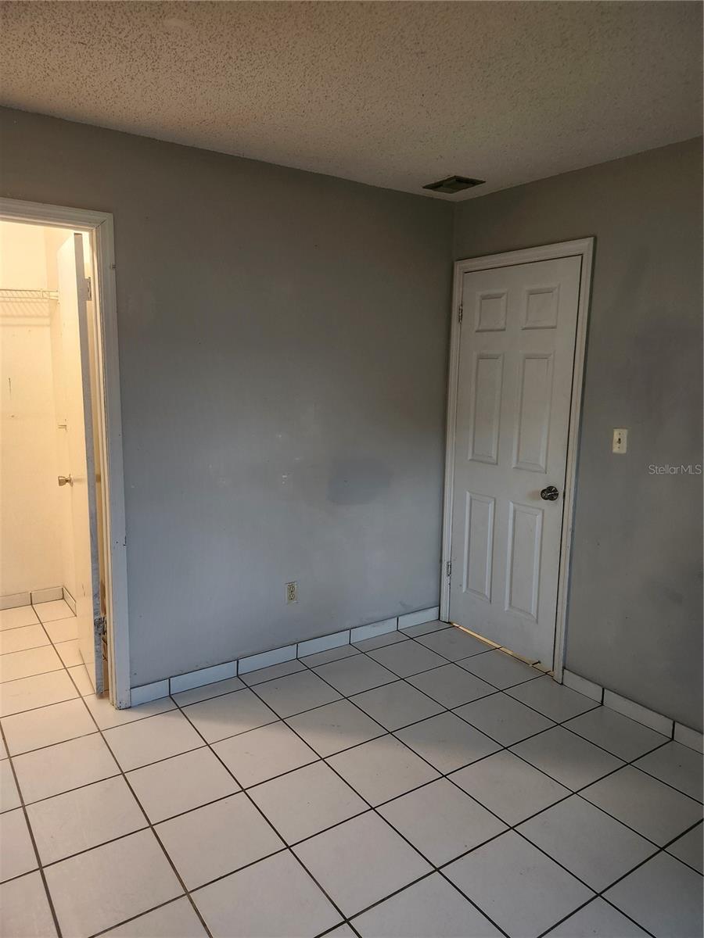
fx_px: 624
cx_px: 352
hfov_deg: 58.9
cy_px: 469
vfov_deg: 73.9
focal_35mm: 23
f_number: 1.8
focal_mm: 5.54
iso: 500
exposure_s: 1/40
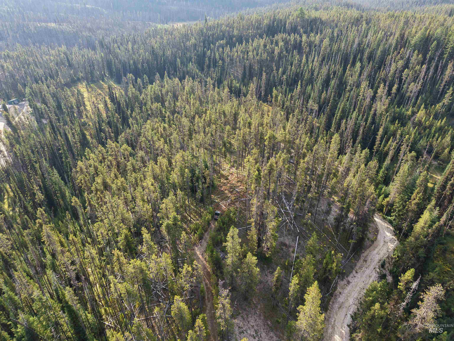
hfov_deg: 71.6
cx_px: 227
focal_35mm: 24
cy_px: 170
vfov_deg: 56.8
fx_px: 315
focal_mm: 8.67
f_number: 1.8
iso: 100
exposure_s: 1/400
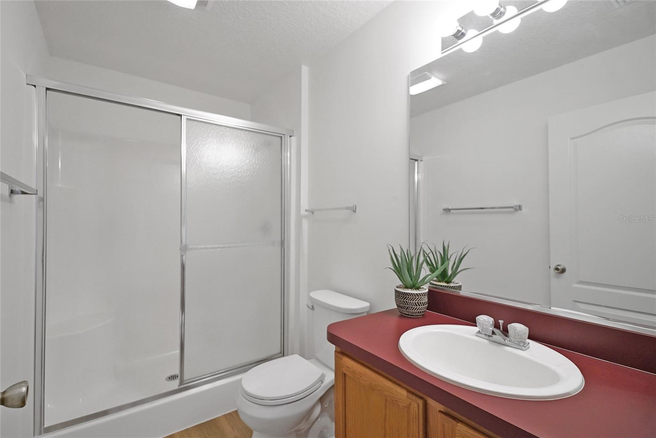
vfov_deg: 77.3
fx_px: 273
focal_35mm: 15
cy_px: 219
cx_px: 328
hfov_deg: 100.4
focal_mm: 10
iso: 500
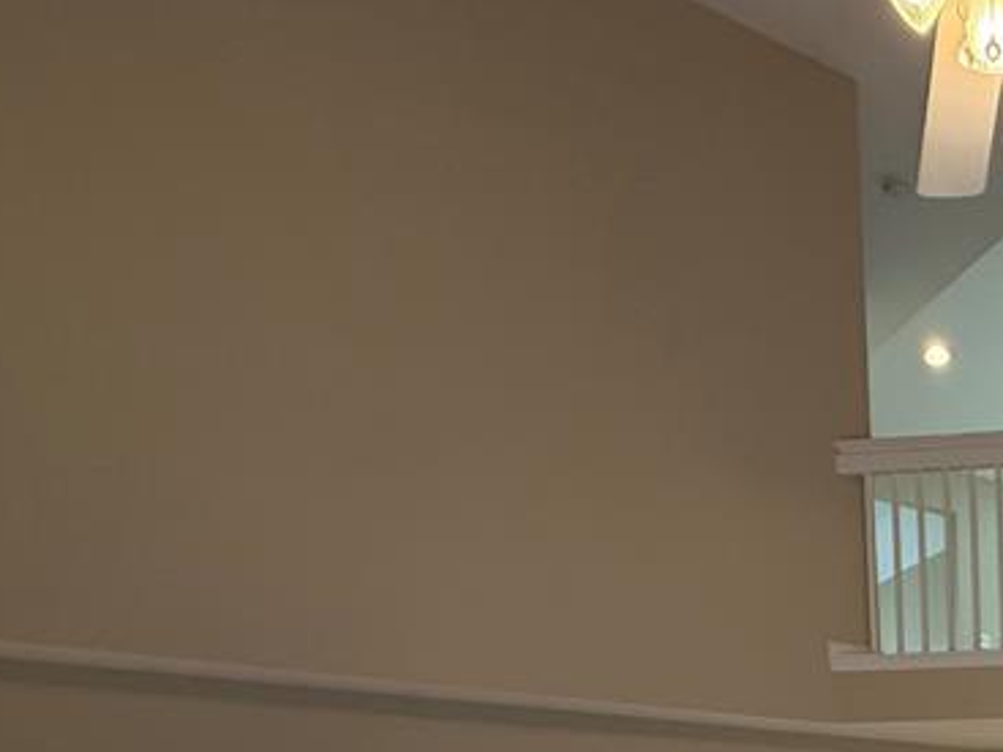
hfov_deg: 38.4
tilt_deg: -5.6
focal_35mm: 39
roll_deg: +0.5
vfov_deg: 28.7
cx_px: 1137
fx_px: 1130
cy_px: 1022
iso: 320
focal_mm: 2.22
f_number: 2.2
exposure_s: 1/120
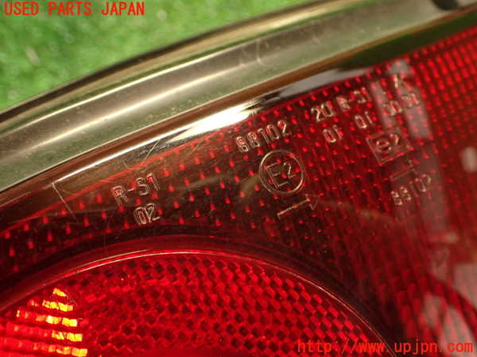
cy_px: 178
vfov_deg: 44.2
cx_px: 238
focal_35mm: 32
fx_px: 441
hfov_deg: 56.8
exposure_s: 1/30
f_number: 2.4
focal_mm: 5.79
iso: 640
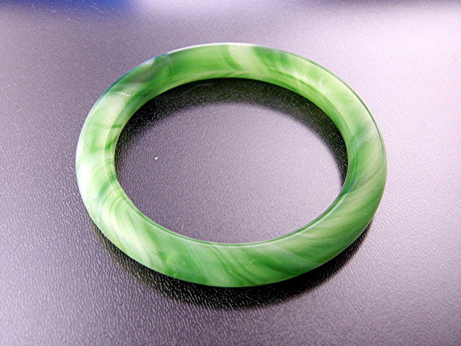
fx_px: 519
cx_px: 230
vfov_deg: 36.8
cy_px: 173
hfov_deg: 47.9
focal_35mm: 39
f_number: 3.7
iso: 400
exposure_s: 1/25.3
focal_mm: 7.1
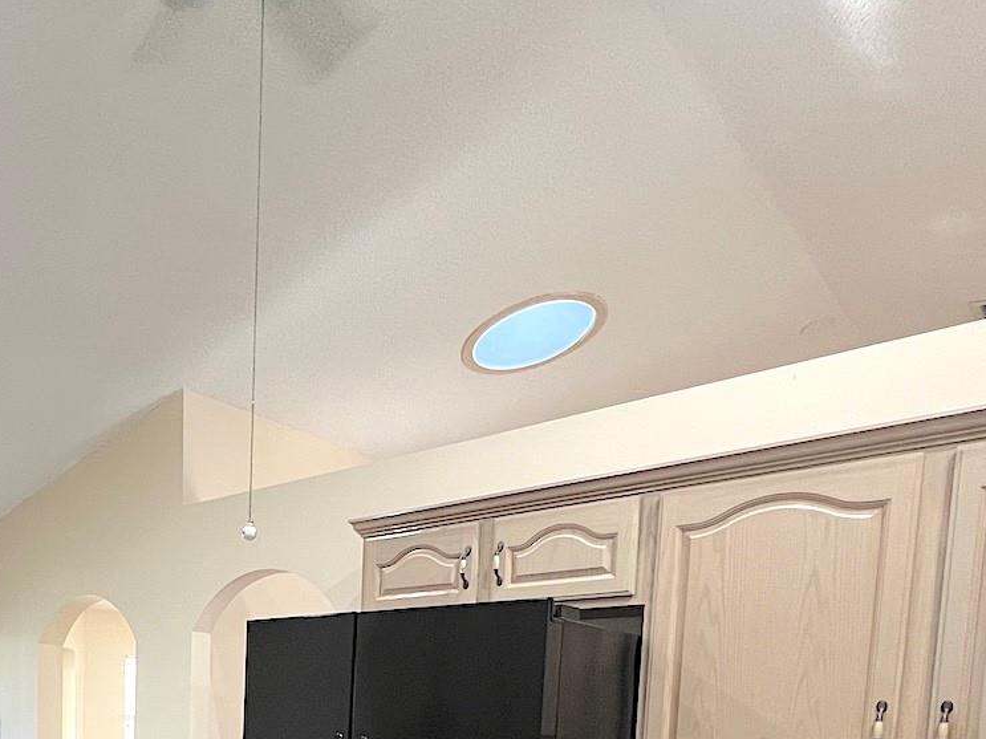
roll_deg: -1.1
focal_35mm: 28
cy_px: 792
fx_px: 797
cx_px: 203
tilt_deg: -5.6
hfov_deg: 58.8
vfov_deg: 41.0
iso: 250
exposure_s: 1/60
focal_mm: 1.57
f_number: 1.8
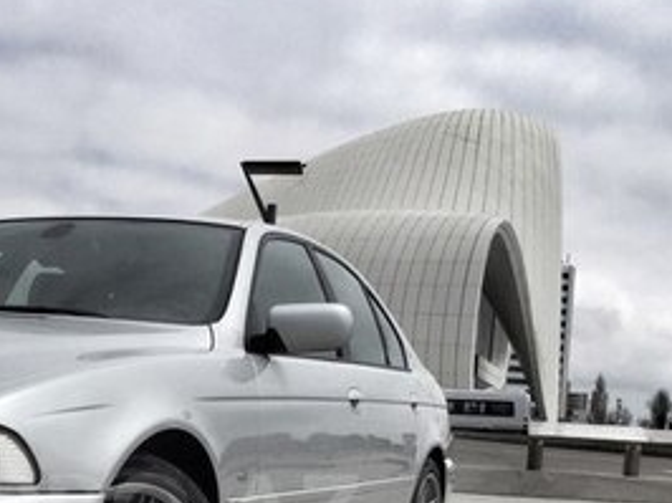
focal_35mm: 72
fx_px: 1396
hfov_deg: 26.4
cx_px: 101
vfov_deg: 19.8
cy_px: 512
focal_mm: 4.15
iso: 32
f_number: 2.2
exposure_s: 1/4405
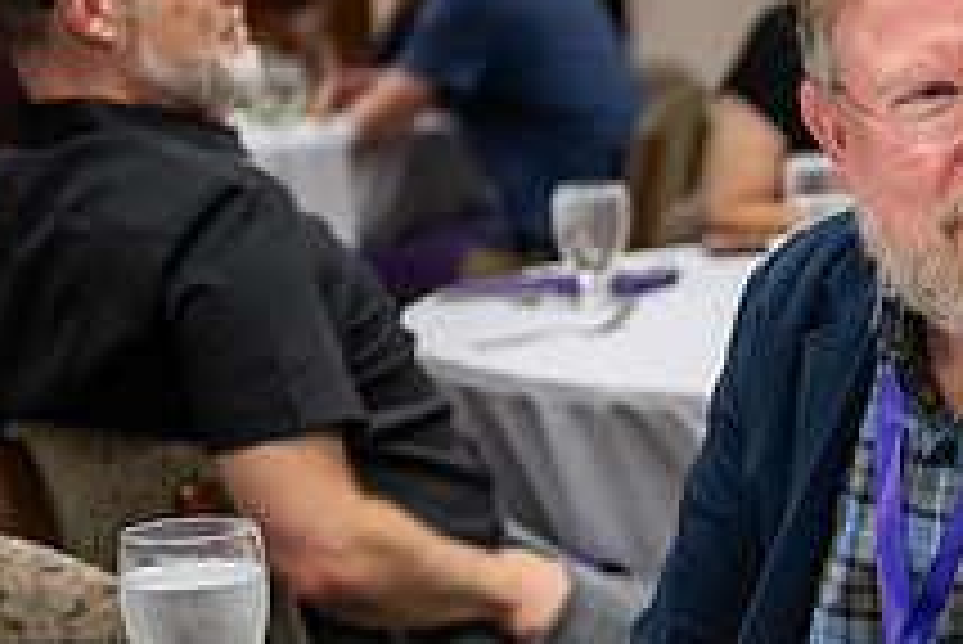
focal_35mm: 141
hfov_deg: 14.2
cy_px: 471
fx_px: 3774
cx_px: 1035
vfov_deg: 9.7
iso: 1000
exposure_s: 1/160
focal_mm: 52
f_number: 2.8
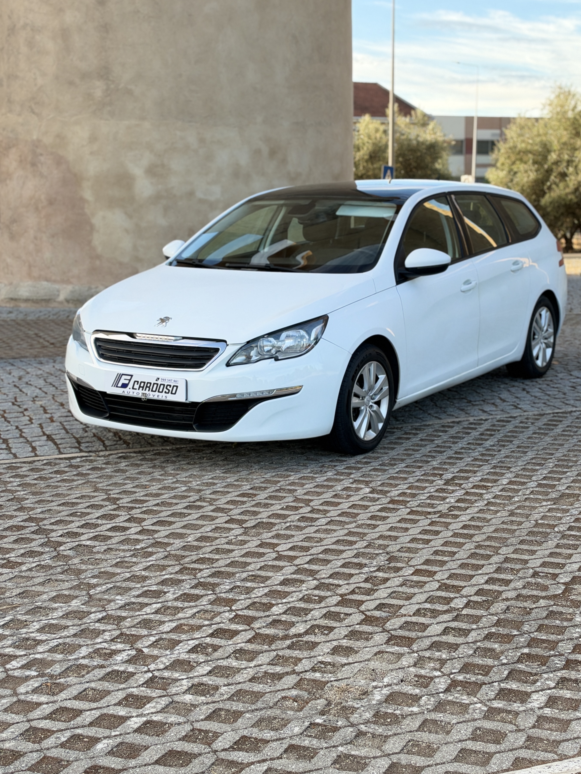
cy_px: 385
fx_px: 1208
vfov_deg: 35.5
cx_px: 311
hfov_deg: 27.0
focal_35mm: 54
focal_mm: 6.93
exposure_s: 1/788
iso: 100
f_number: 1.8
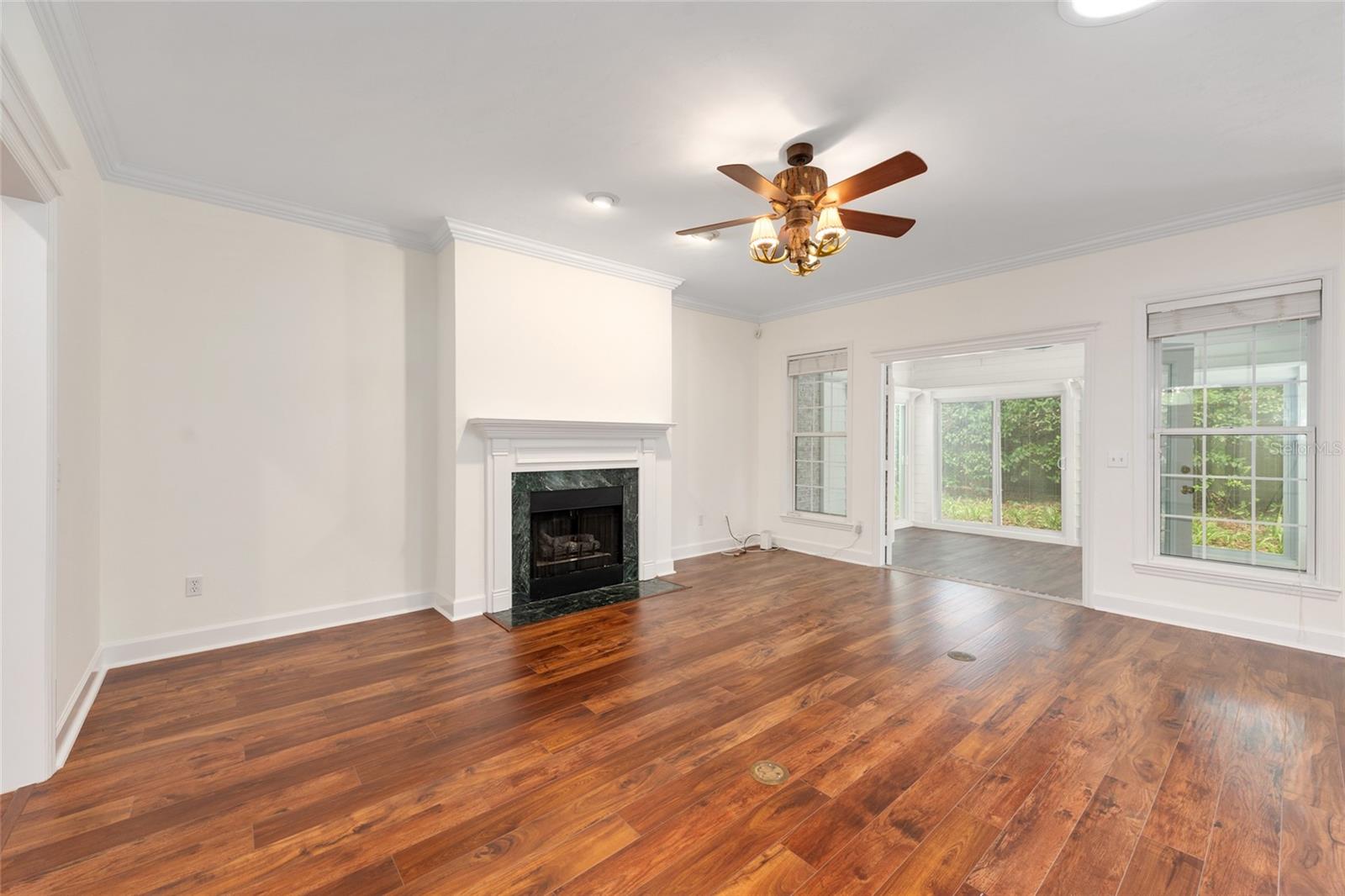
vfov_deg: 81.2
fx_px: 523
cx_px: 672
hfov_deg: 104.3
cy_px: 448
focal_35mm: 14
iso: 200
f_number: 7.1
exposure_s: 1/2
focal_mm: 14
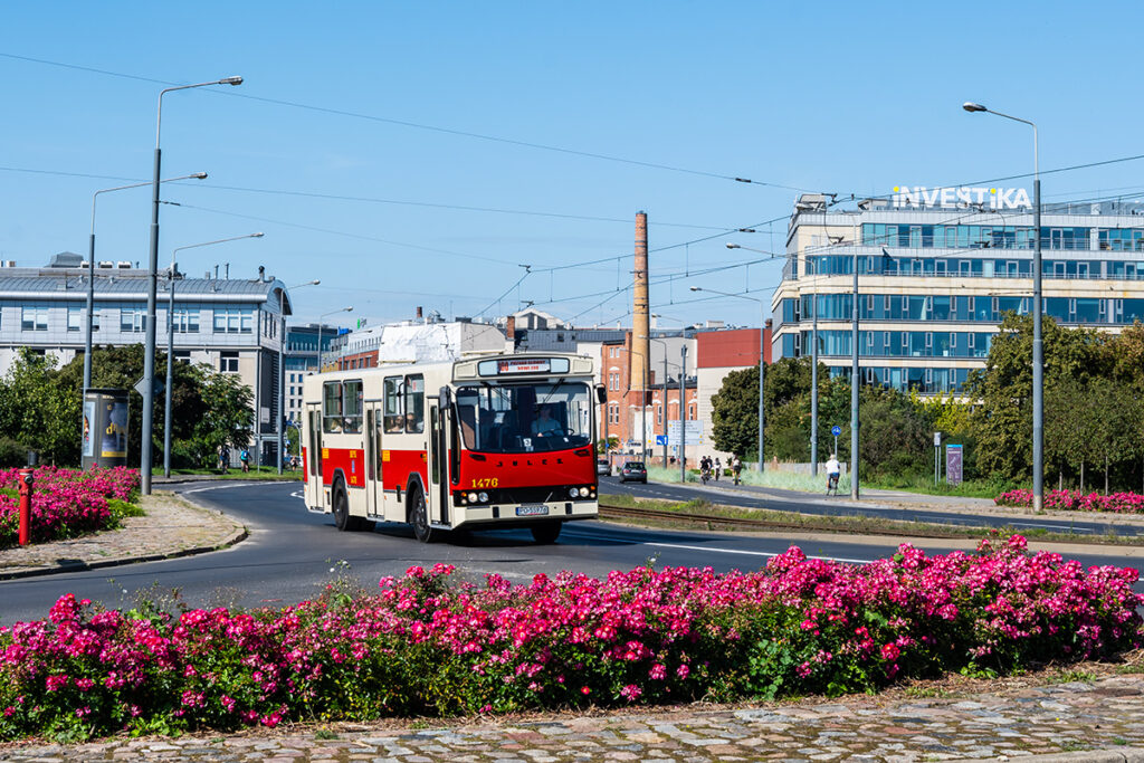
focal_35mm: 68
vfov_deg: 20.2
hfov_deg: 29.9
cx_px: 572
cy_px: 382
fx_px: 2145
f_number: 10
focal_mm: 45
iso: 200
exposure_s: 1/400
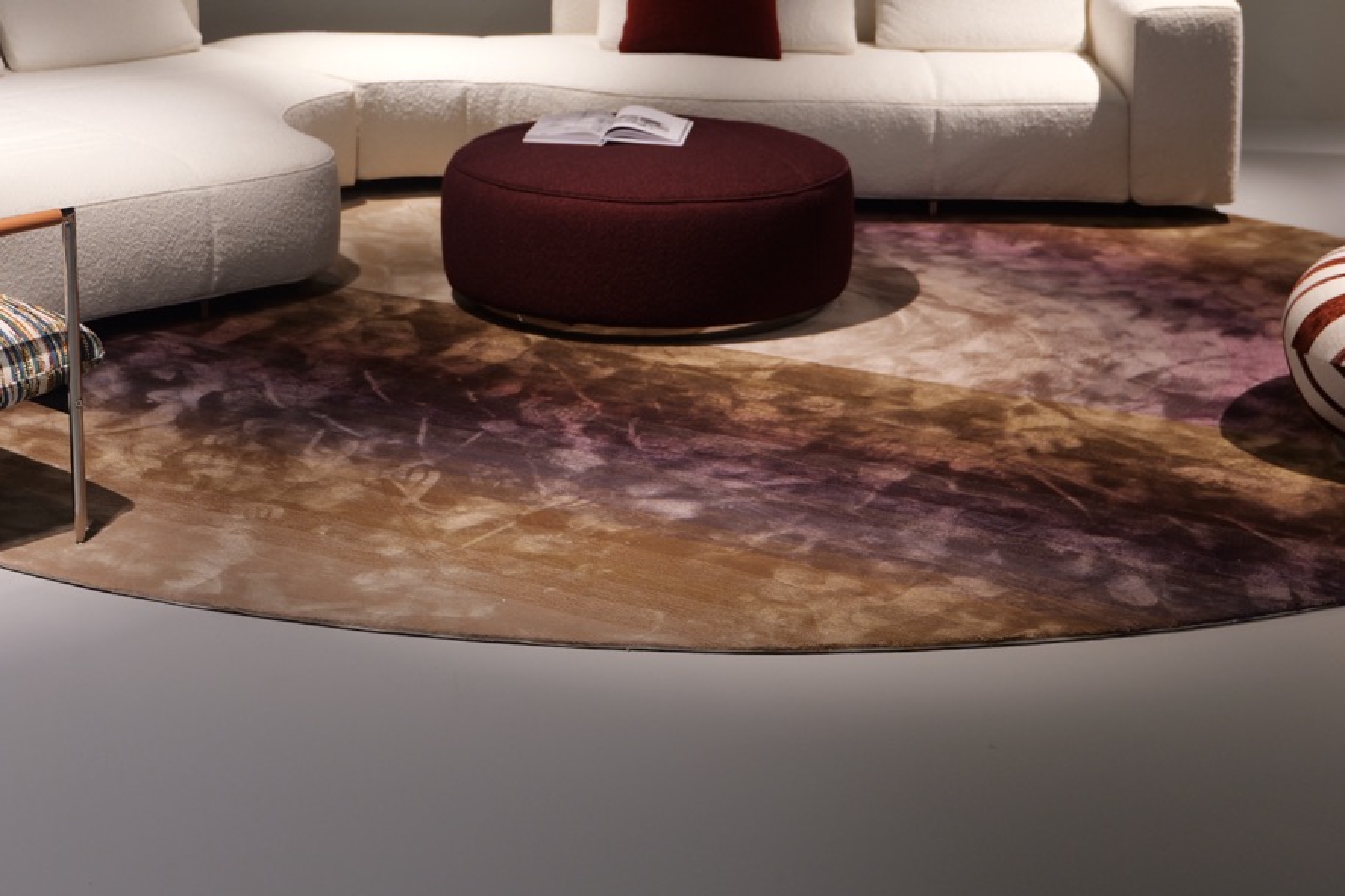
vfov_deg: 19.2
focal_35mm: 69
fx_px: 2577
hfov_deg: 29.1
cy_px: 2
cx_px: 476
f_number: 2.8
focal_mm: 34
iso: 320
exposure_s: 1/40
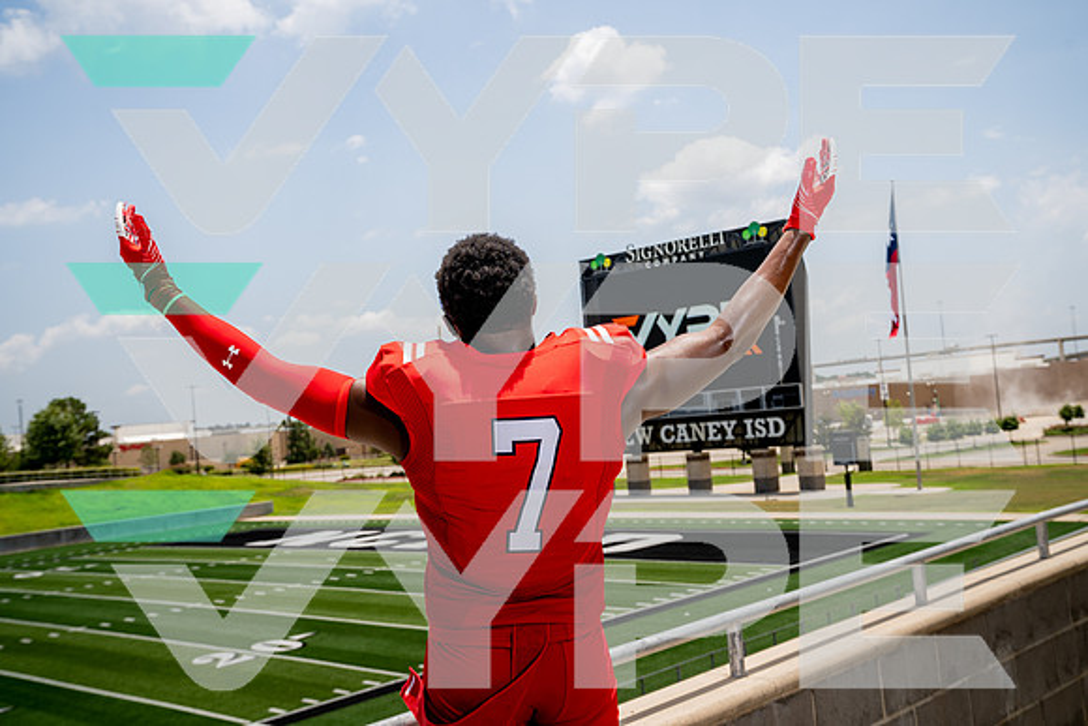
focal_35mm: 38
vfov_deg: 35.1
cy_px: 363
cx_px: 544
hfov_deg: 50.7
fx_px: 1149
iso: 100
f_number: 7.1
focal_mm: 38
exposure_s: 1/250
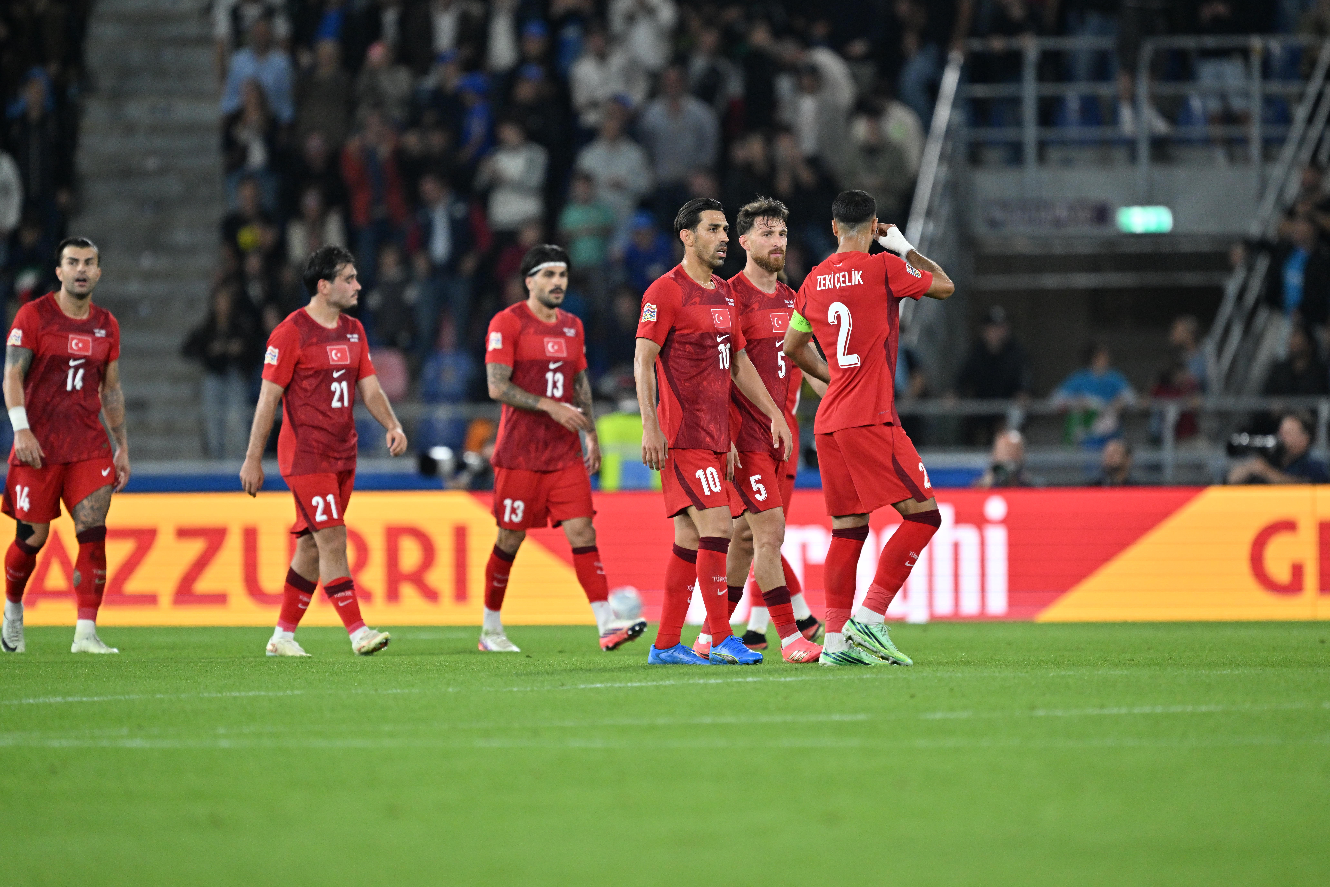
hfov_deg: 3.7
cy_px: 444
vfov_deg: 2.5
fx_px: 20687
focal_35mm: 560
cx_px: 665
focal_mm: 560
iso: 2500
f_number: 4
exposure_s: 1/1600
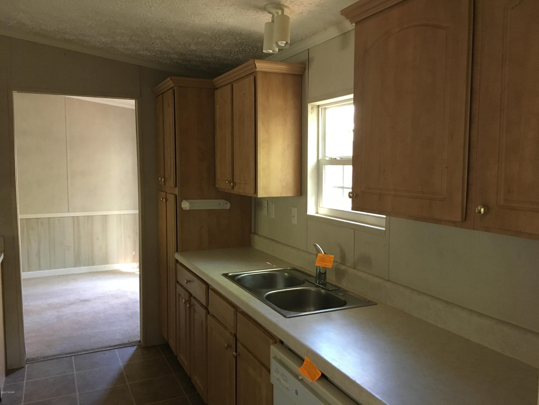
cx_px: 270
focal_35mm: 29
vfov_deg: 48.2
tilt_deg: -4.4
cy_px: 202
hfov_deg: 61.7
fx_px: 452
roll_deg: +0.0
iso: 200
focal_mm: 4.15
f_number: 2.2
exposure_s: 1/17
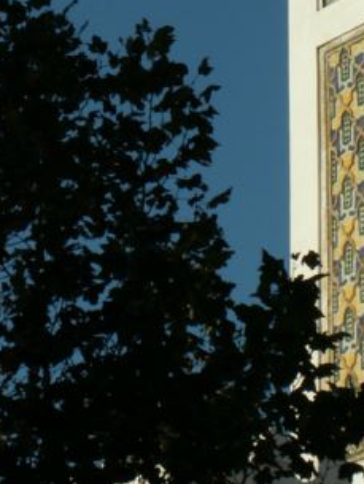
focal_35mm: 224
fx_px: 3138
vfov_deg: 8.8
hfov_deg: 6.6
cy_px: 62
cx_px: 319
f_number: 8
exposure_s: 1/250
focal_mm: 14.92
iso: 50
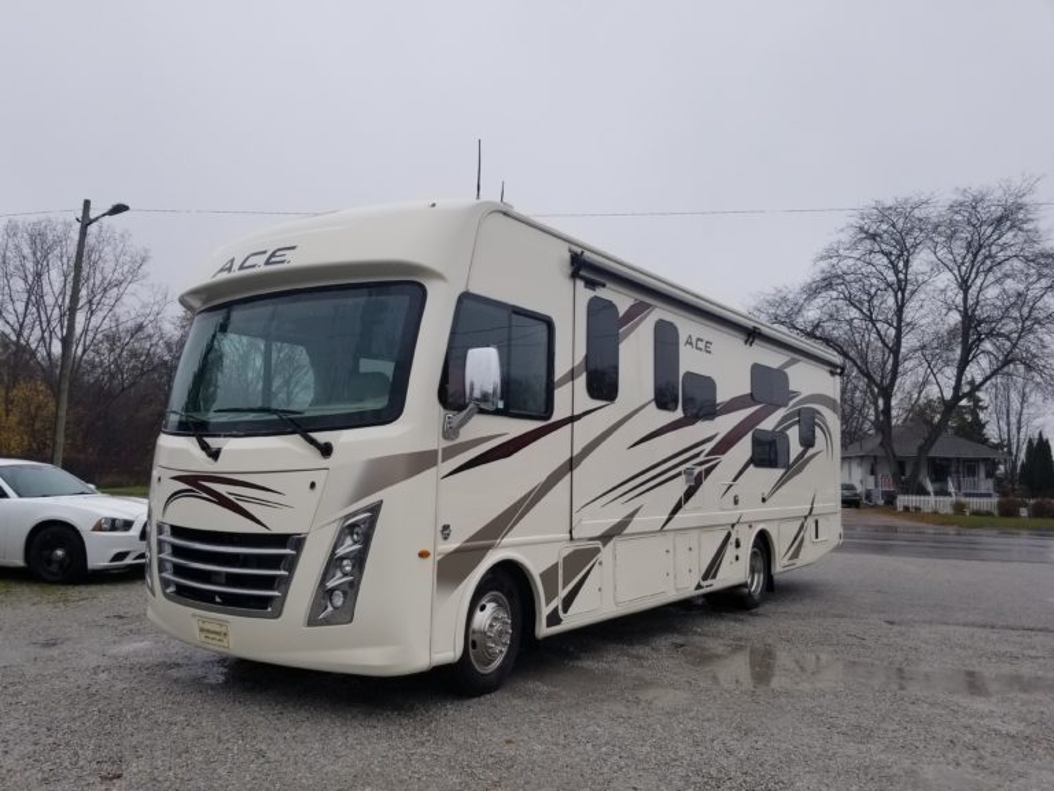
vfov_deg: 53.1
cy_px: 396
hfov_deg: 67.3
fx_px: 792
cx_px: 527
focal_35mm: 26
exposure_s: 1/622
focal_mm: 4.25
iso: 50
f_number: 1.7
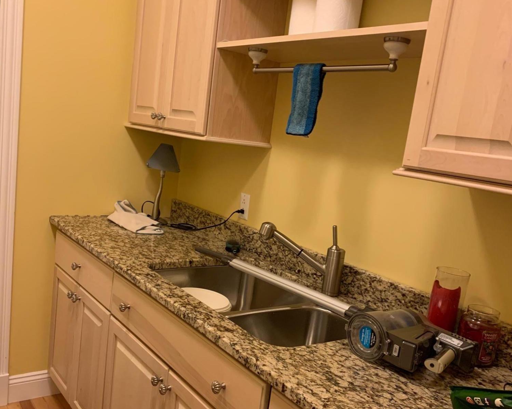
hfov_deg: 52.9
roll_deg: -7.8
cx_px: 256
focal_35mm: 34
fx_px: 515
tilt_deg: -10.2
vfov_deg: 43.2
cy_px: 232
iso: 250
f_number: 1.8
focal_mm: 4.25
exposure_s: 1/40
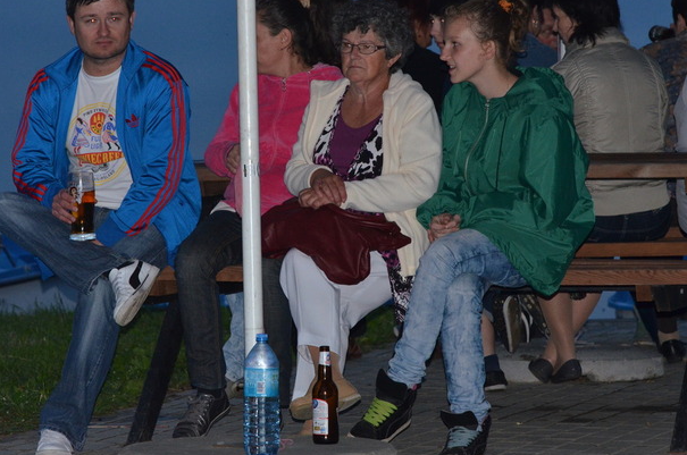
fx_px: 3752
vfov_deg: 6.9
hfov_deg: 10.5
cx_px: 310
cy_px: 208
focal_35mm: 197
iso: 1600
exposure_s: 1/60
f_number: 5.6
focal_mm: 112
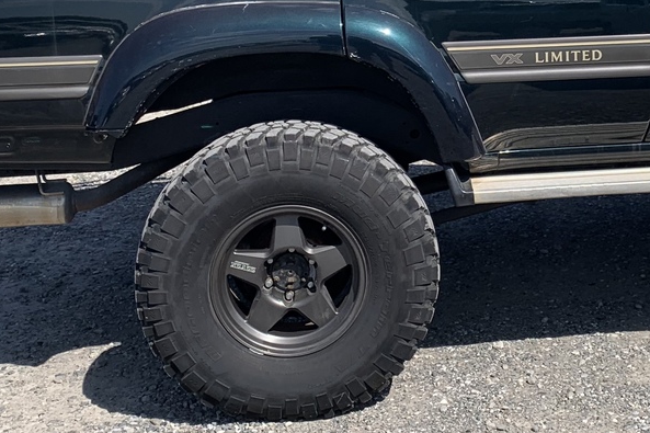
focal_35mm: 73
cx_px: 521
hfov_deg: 27.2
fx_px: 1318
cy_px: 59
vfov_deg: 18.4
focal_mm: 4.25
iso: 25
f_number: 1.8
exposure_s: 1/1953
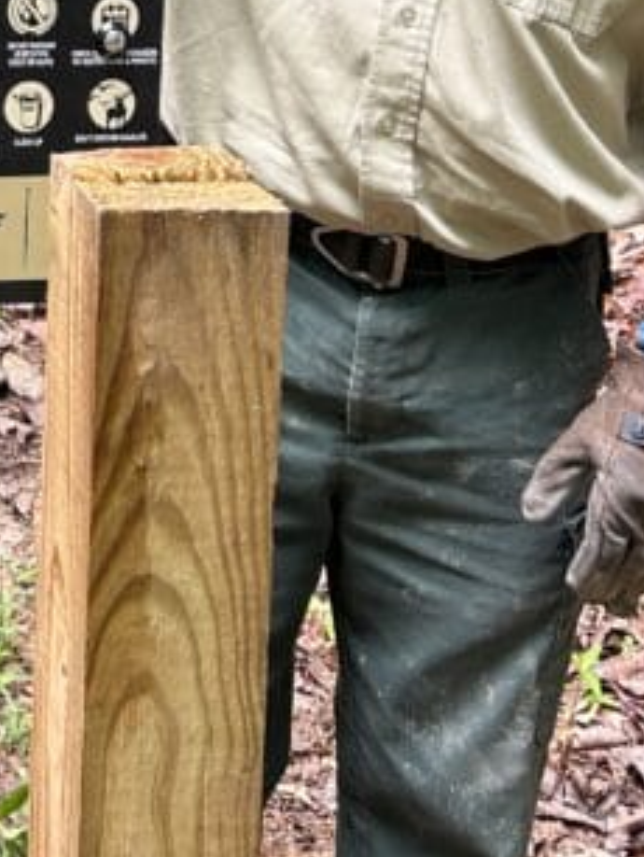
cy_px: -260
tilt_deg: -3.0
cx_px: -204
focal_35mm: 87
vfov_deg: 20.5
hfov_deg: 16.1
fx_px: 2155
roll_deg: -4.9
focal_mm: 5.7
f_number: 1.5
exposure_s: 1/121
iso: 40
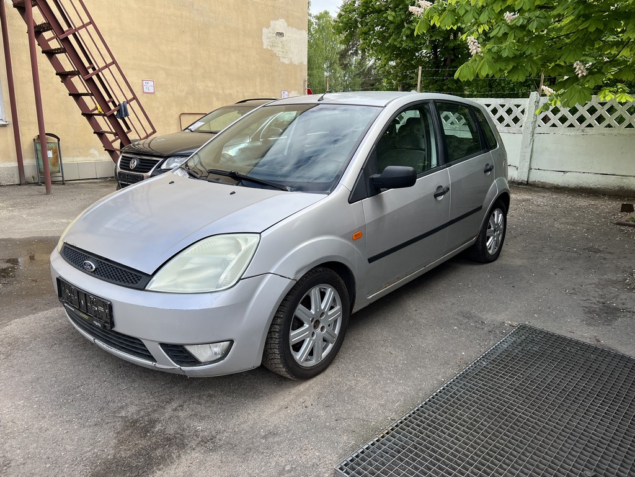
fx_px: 477
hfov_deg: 67.3
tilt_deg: -13.1
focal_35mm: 26
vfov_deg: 53.1
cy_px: 238
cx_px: 318
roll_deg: -1.1
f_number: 1.5
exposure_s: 1/1553
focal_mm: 5.7
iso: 50
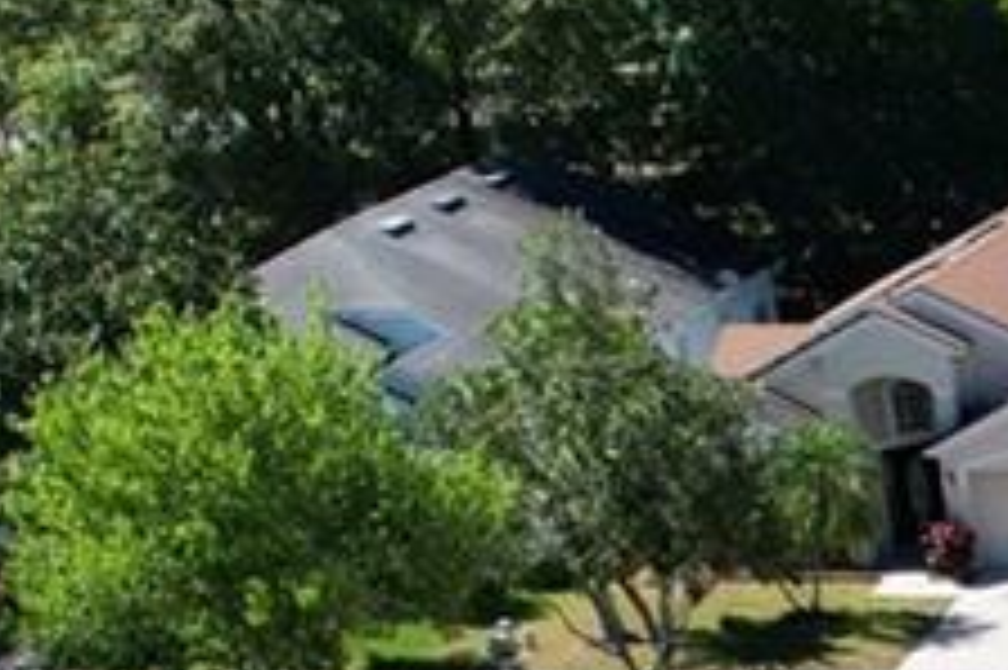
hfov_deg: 11.2
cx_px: 2322
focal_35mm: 157
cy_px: 1407
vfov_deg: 8.2
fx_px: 4393
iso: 200
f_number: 2.8
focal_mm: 8.38
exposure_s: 1/3200
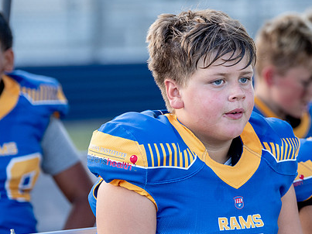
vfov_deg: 6.5
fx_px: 2072
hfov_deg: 8.6
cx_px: 221
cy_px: 135
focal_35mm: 230
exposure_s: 1/640
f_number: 2.8
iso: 500
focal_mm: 118
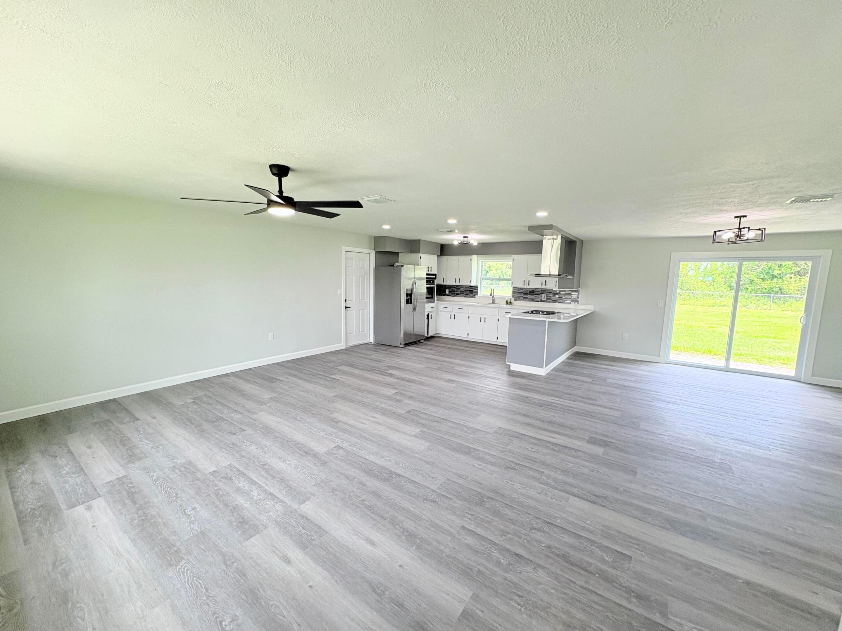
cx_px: 421
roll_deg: -0.6
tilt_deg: -5.4
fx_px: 341
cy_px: 316
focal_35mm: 14
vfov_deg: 85.7
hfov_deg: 102.1
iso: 125
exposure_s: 1/120
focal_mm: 2.22
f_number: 2.2
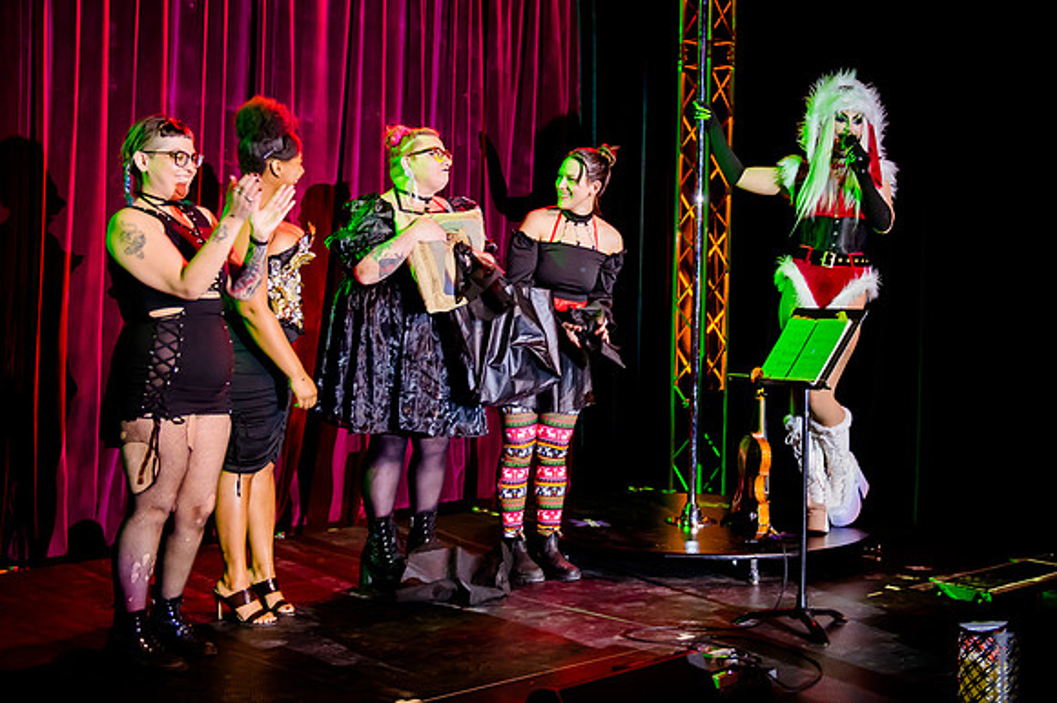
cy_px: 230
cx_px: 635
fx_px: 1500
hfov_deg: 38.7
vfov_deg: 26.2
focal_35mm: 51
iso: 4000
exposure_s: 1/80
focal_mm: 38
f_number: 2.8
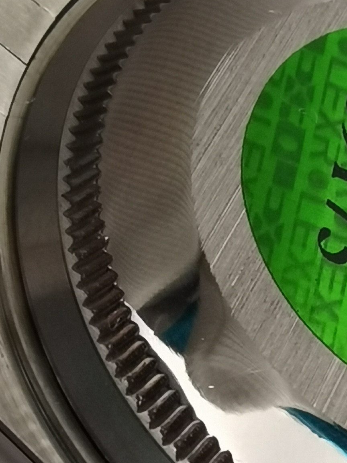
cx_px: 418
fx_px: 1390
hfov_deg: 13.8
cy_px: 201
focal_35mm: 104
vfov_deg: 18.9
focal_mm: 2.26
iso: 64
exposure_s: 1/100
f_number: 2.2
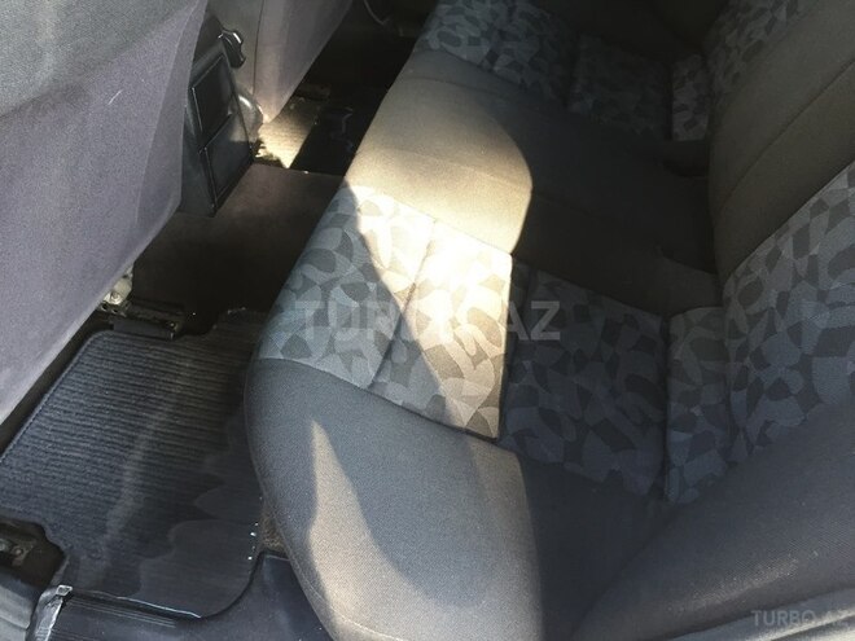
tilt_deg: -45.1
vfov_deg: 48.2
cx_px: 428
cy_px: 320
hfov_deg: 61.7
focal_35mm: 29
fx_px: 716
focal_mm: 4.15
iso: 125
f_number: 2.2
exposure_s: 1/33
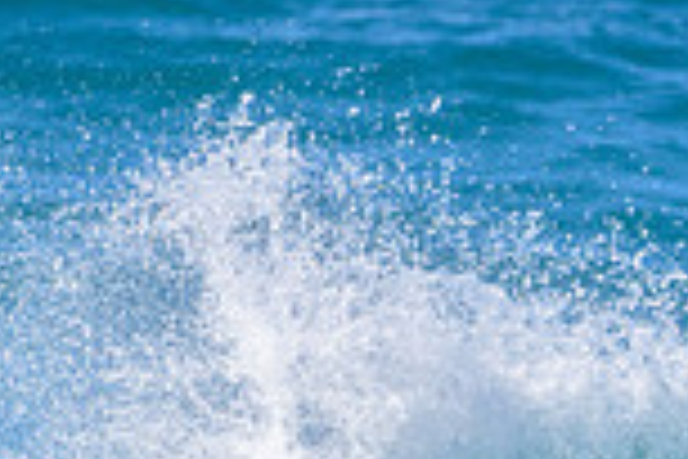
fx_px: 54214
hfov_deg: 0.7
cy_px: 781
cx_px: 508
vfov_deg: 0.5
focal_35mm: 2837
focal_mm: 500
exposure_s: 1/2000
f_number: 5.6
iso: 450
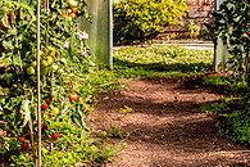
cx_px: 173
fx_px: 722
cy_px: -4
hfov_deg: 19.6
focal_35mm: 104
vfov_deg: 13.0
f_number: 5.6
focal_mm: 34
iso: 160
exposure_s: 1/500
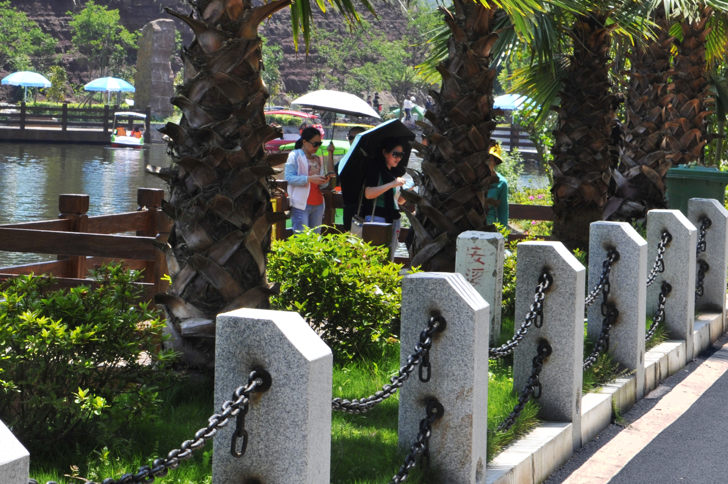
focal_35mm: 126
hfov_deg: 16.2
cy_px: 105
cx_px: 136
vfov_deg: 10.8
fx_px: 2544
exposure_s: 1/125
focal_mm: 45
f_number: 11
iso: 200
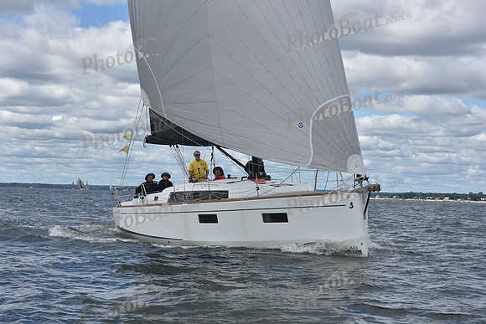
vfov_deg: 19.5
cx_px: 243
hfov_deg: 28.8
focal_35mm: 70
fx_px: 945
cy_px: 162
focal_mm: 70
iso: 250
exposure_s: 1/800
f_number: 10
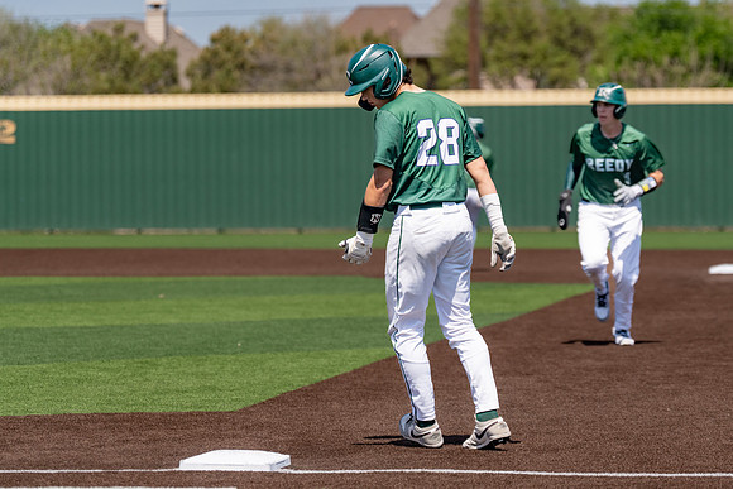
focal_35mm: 196
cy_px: 260
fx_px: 3989
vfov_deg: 7.0
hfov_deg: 10.5
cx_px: 441
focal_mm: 155
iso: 320
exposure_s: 1/4000
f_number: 4
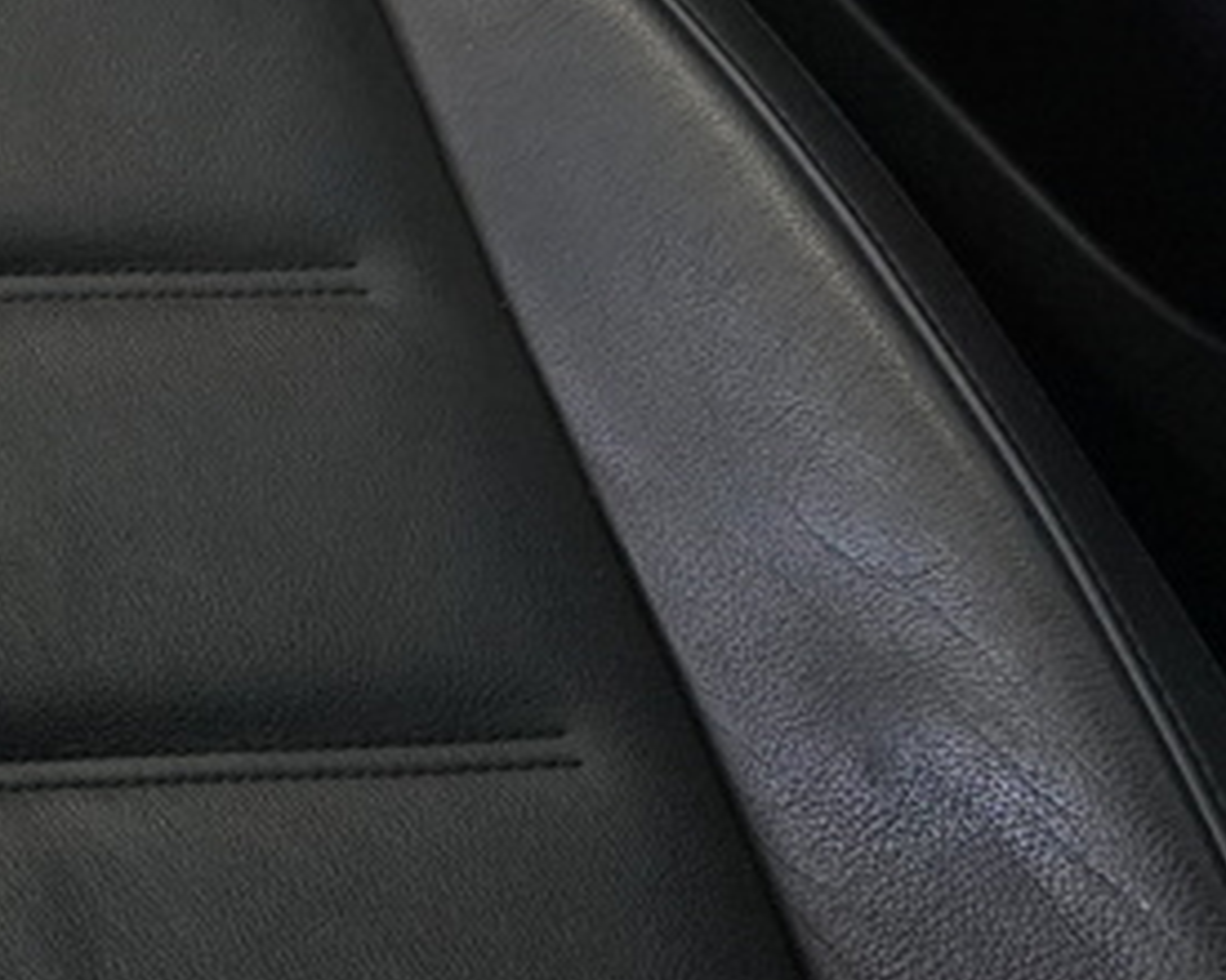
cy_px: -1212
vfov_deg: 11.5
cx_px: -2193
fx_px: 4209
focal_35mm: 116
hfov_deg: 11.6
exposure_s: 1/160
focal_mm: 21
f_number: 4
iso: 3200
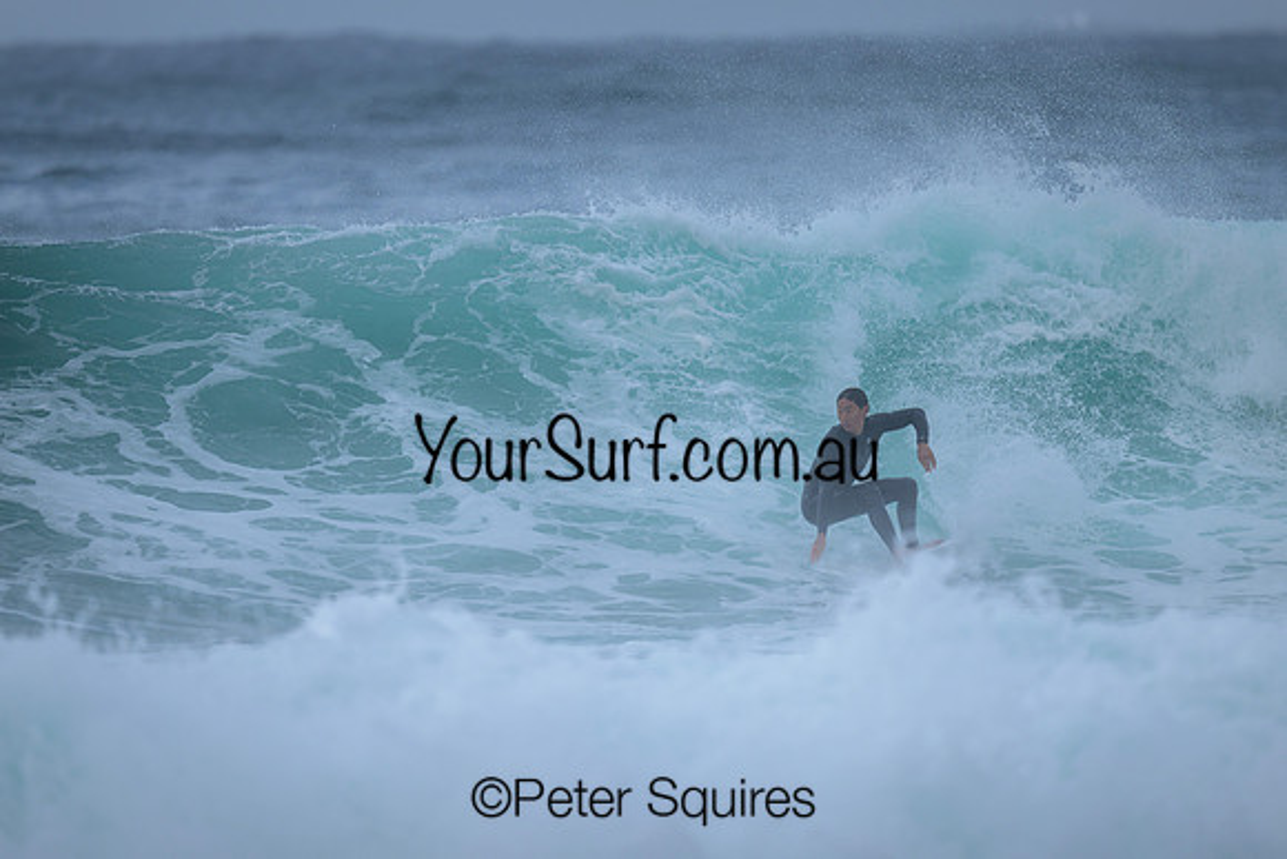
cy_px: 430
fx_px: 28605
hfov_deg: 2.6
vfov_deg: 1.7
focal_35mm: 800
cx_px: 644
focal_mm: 800
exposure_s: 1/1600
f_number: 6.3
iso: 160
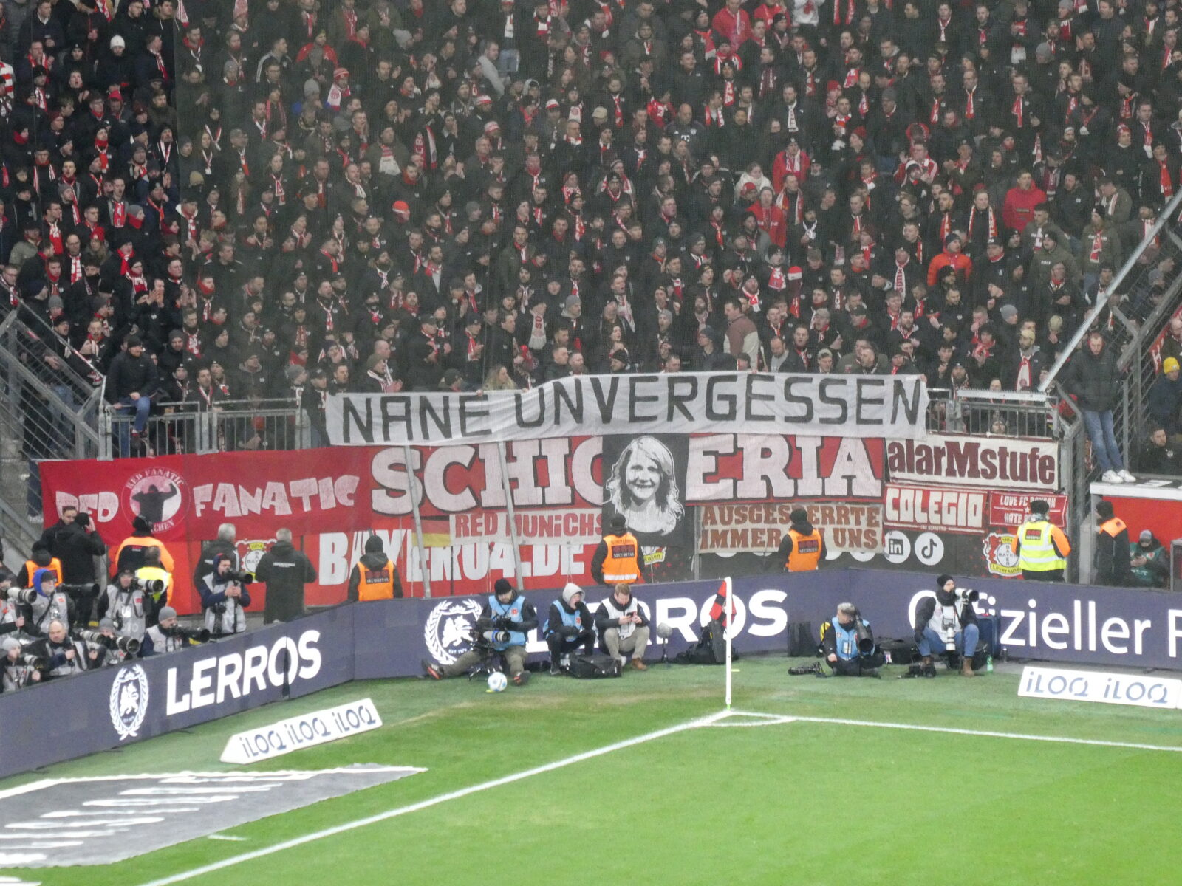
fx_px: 10244
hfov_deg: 6.6
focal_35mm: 300
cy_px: 443
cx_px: 591
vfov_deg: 5.0
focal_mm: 53.8
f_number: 5.8
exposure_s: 1/100
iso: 1000
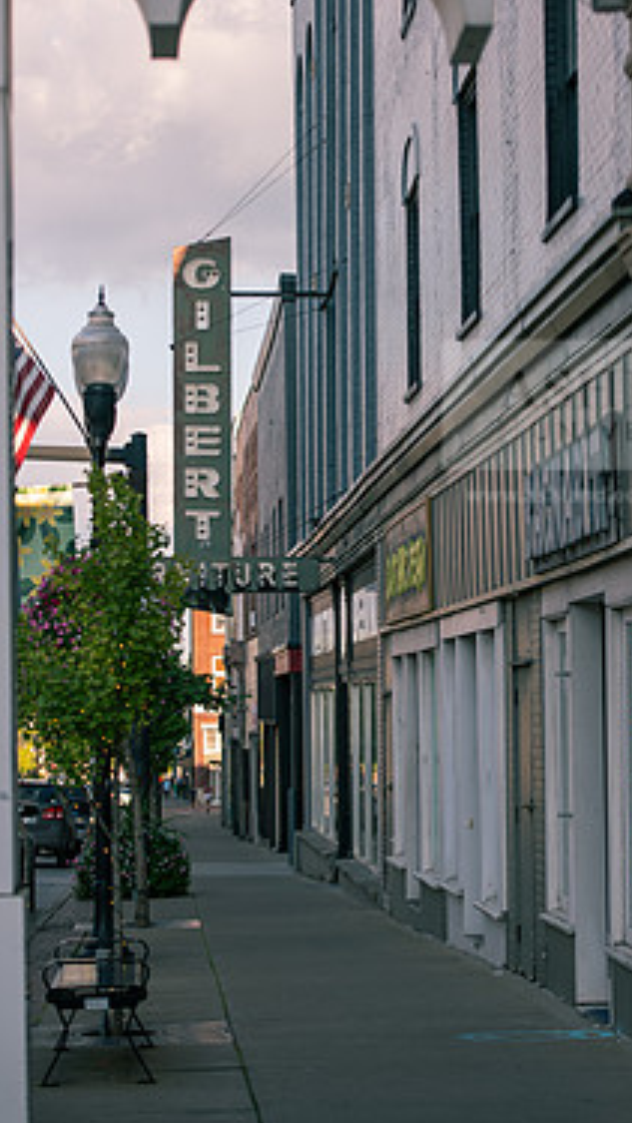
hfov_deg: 13.7
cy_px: 527
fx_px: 2621
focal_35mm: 88
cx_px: 395
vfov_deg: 24.2
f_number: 3.2
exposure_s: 1/500
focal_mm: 70
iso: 64
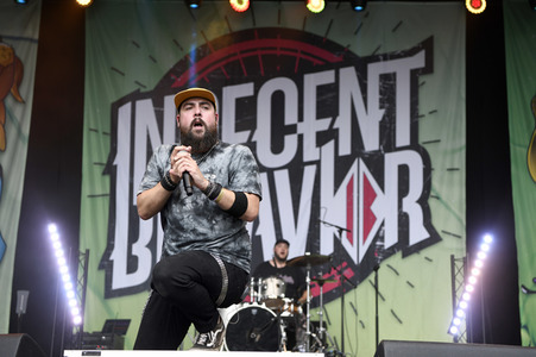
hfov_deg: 35.7
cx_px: 268
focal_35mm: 56
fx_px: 833
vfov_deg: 24.2
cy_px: 178
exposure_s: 1/640
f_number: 3.5
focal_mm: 56
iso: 800
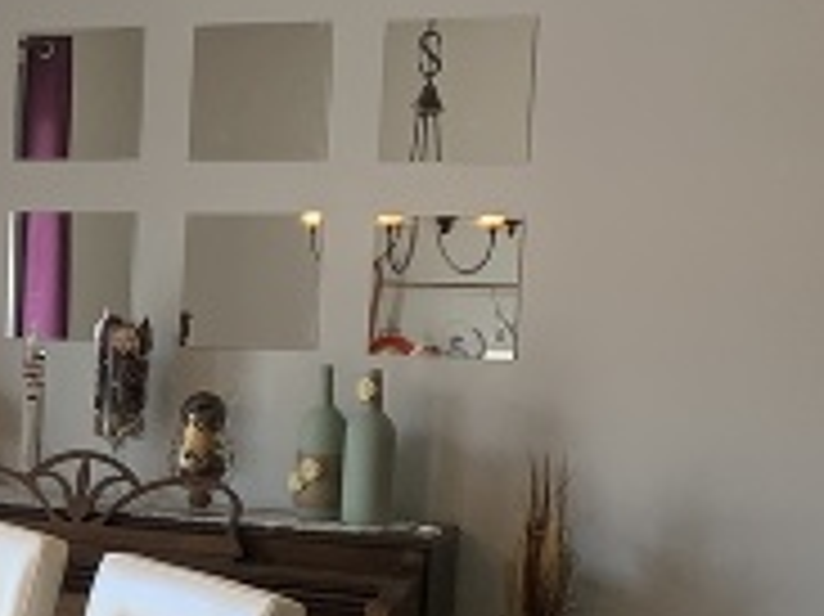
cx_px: -392
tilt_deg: -6.9
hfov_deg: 19.1
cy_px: 508
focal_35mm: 91
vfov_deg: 16.1
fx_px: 2165
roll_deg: -1.0
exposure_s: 1/60
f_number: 1.8
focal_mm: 4.25
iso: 64
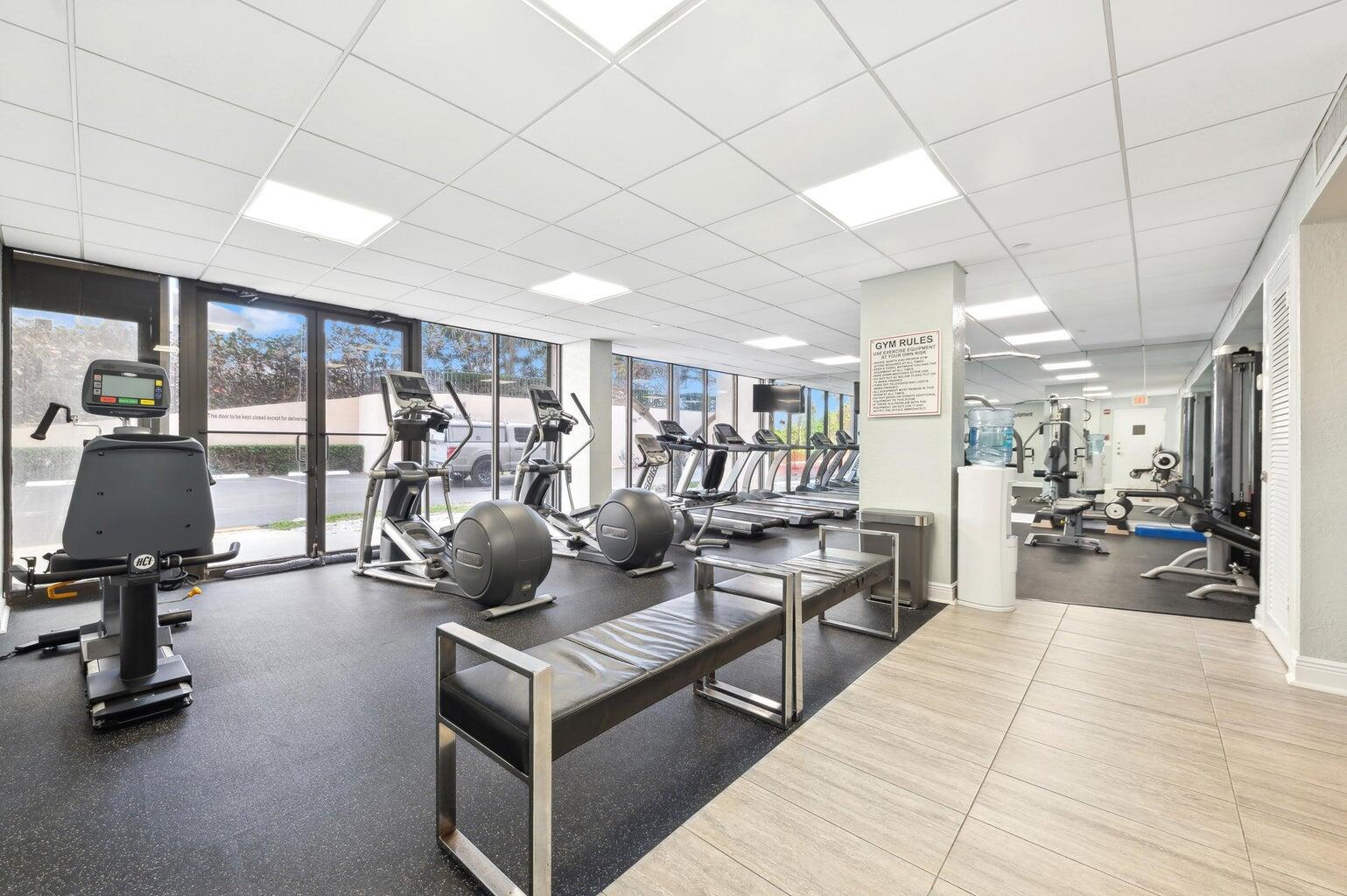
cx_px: 674
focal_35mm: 14
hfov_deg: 104.3
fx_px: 523
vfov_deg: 81.1
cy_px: 448
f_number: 8
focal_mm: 14
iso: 100
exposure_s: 1/6
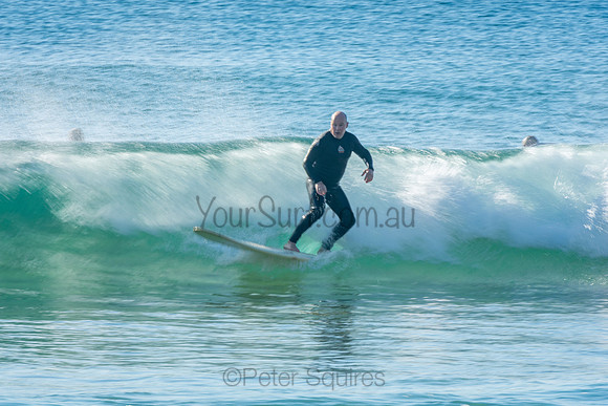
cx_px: 304
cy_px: 203
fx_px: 10135
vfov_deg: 2.3
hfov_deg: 3.4
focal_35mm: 600
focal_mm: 400
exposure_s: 1/30
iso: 100
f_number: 20
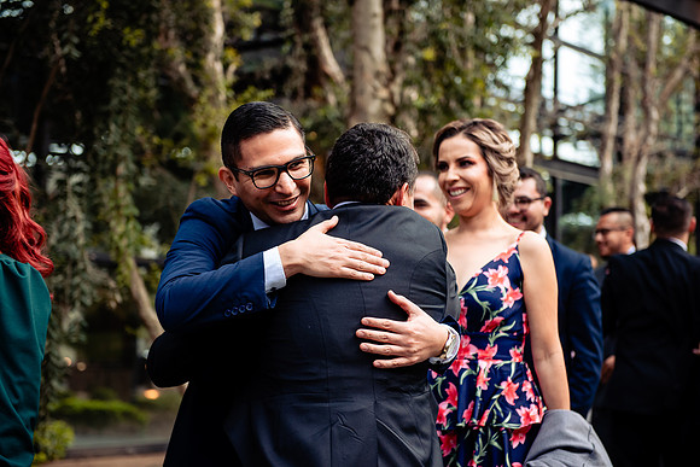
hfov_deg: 28.8
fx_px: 1361
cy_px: 234
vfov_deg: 19.5
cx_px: 350
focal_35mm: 70
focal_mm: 70
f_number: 3.5
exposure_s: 1/125
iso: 500
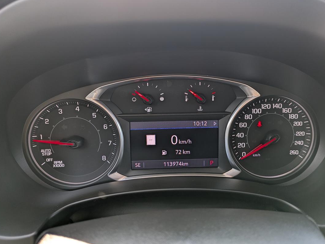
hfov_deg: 59.8
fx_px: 282
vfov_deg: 46.7
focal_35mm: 30
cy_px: 104
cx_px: 181
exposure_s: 1/100
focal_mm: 5.43
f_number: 1.89
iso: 49
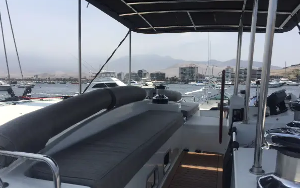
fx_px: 270
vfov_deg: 38.2
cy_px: 110
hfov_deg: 58.1
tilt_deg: -5.9
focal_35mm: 33
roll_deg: -0.8
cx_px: 155
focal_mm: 4.15
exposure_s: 1/2825
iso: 32
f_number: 2.2
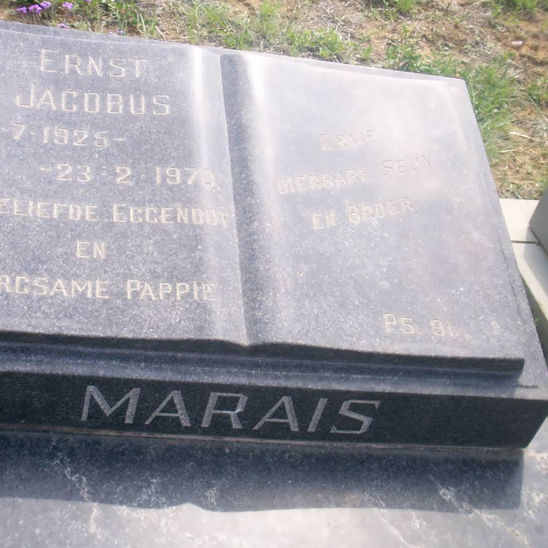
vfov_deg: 30.6
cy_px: 271
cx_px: 222
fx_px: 1003
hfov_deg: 30.5
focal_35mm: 56
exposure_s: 1/125
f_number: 3.9
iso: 64
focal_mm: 7.8
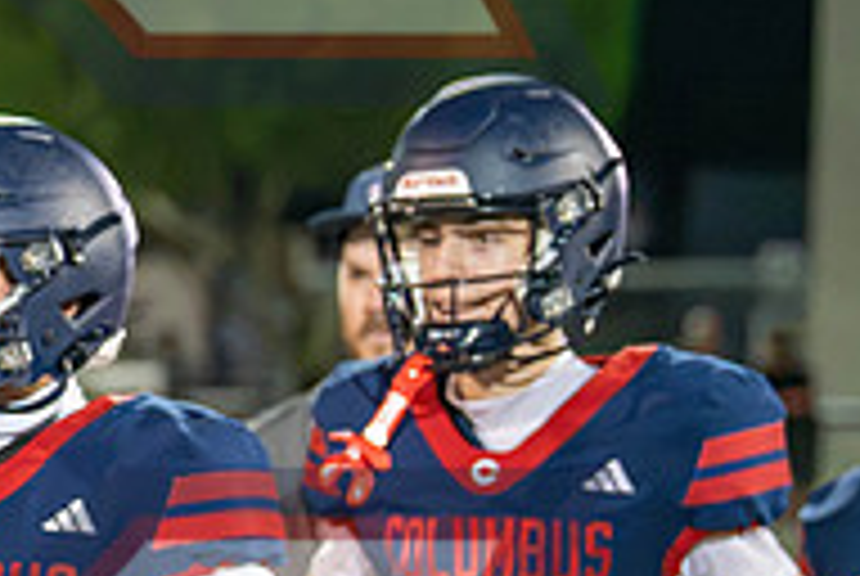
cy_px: 286
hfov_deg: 7.7
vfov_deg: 5.3
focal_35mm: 261
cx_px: -378
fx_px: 6245
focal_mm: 86
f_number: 2.8
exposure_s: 1/1000
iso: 9000
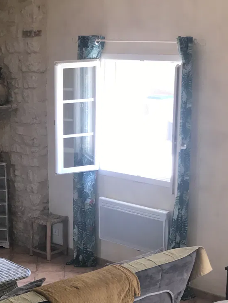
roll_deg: +3.0
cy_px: 228
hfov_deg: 17.9
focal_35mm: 81
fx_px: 711
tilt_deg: -16.2
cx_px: 11
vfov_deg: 23.9
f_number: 1.8
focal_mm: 3.99
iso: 20
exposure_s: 1/35
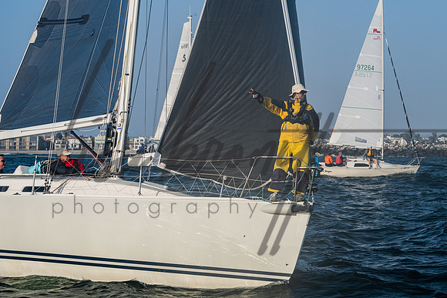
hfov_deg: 19.1
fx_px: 1325
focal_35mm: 107
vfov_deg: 12.8
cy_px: 103
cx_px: 302
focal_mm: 77
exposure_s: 1/1000
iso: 400
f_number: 8
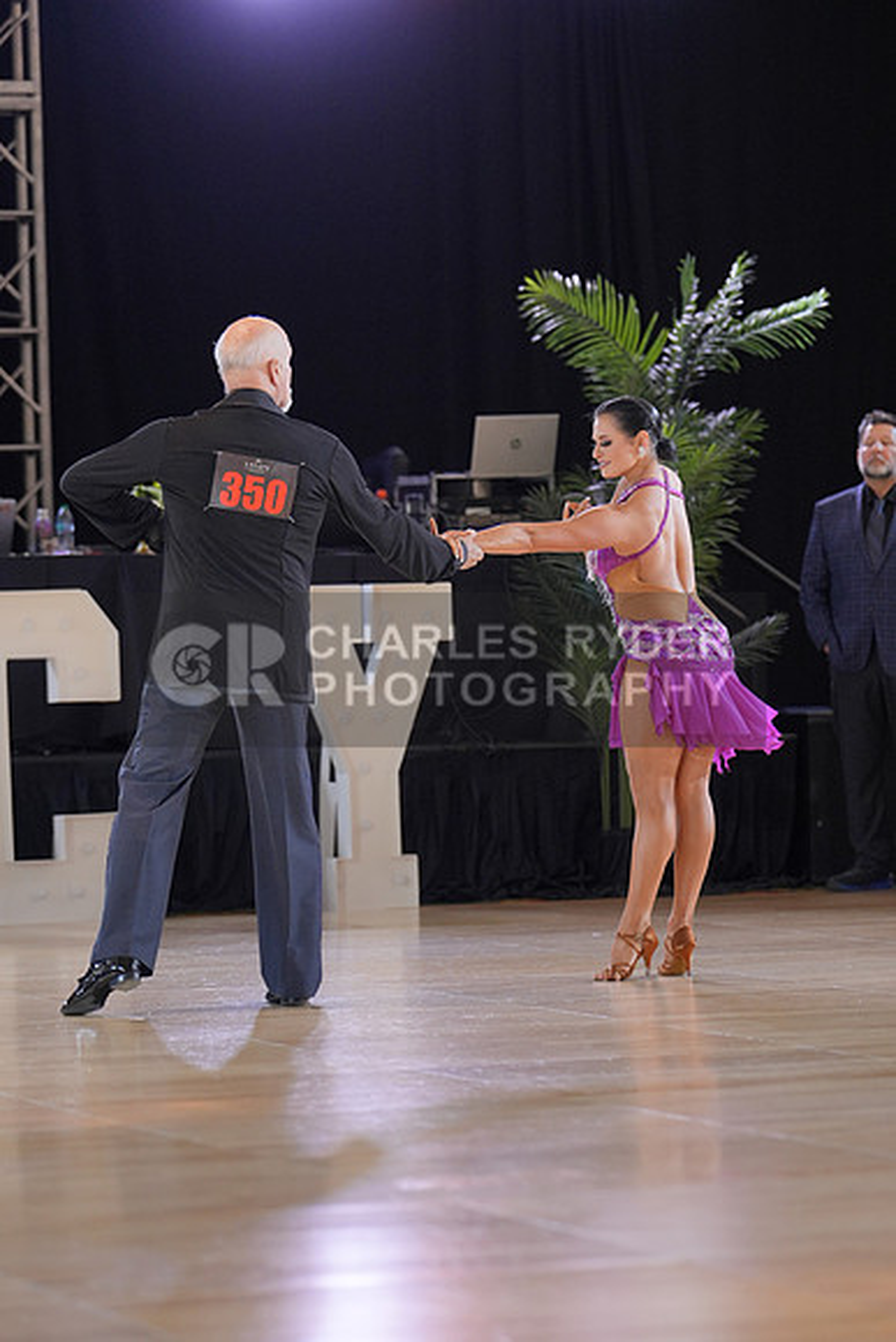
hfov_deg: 9.9
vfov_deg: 14.8
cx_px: 448
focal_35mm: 139
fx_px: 5186
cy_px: 671
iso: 800
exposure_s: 1/500
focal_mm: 93
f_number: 2
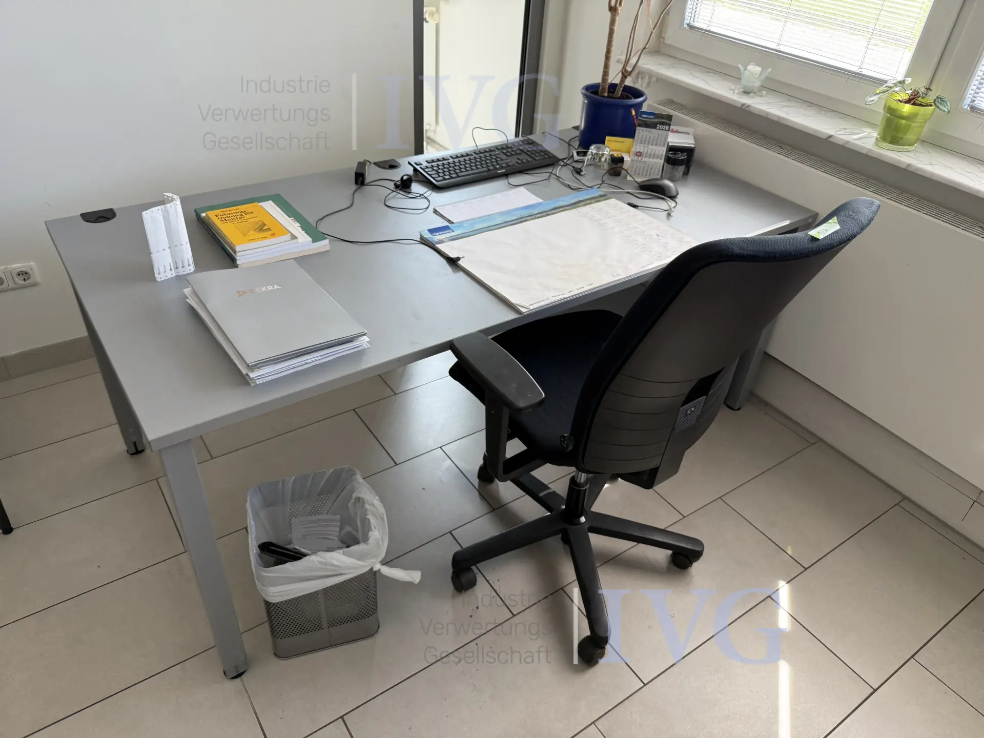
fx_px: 682
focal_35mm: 24
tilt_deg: -34.1
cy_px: 369
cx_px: 492
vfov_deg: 56.8
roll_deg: -8.4
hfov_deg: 71.6
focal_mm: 6.76
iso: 125
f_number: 1.78
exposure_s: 1/121
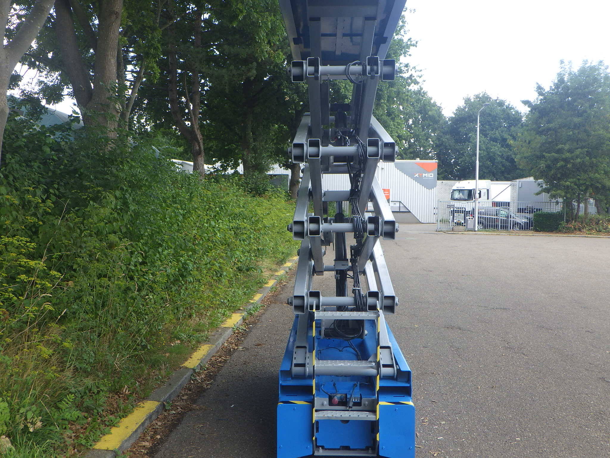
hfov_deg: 54.0
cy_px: 229
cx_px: 305
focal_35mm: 34
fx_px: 599
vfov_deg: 41.8
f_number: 4.6
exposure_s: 1/160
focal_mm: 6.1
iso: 125
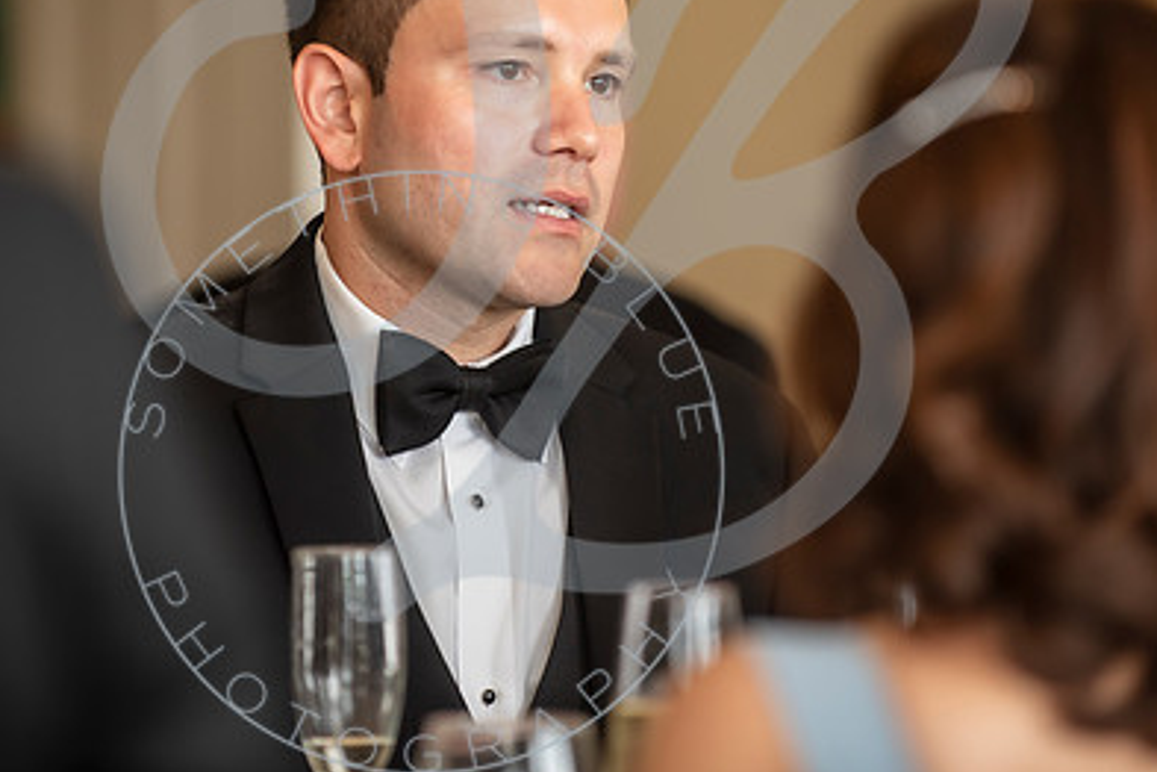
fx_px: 9480
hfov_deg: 7.0
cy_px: 225
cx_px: 568
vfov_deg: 4.7
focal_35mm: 295
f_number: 2.8
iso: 250
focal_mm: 200
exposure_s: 1/250
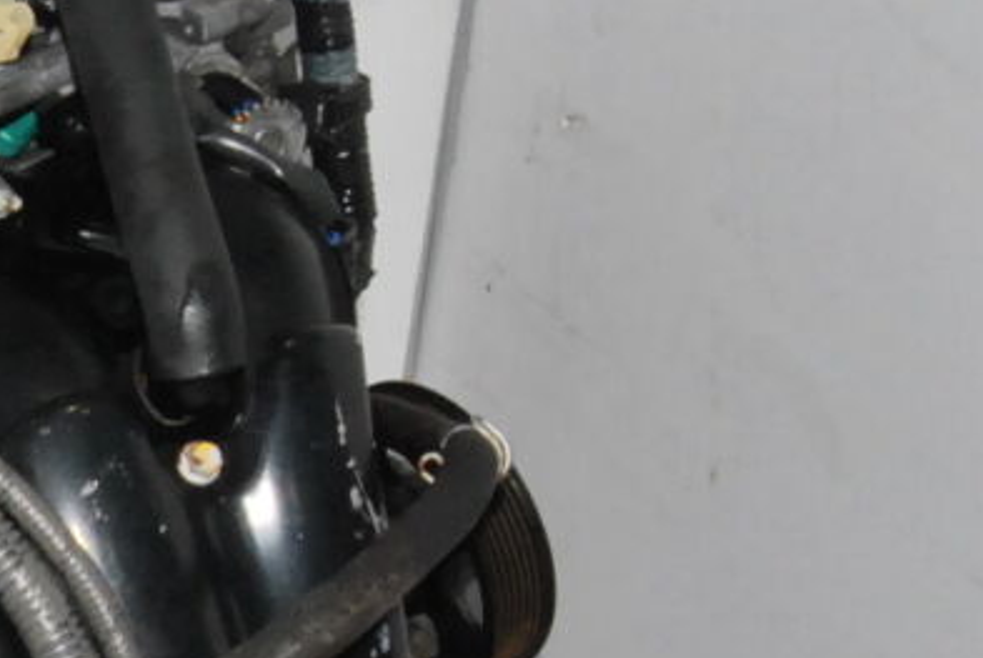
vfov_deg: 11.2
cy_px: 652
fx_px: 3335
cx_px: -530
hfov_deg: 15.4
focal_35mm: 122
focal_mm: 20
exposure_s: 1/200
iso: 800
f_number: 20
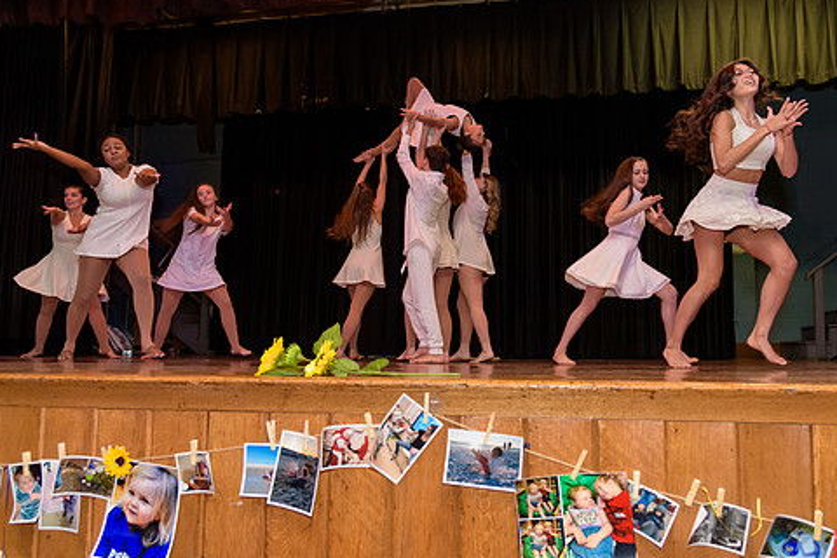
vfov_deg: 45.0
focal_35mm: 29
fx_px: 674
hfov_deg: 63.6
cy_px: 283
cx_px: 452
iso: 2000
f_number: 4
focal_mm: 24
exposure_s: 1/160
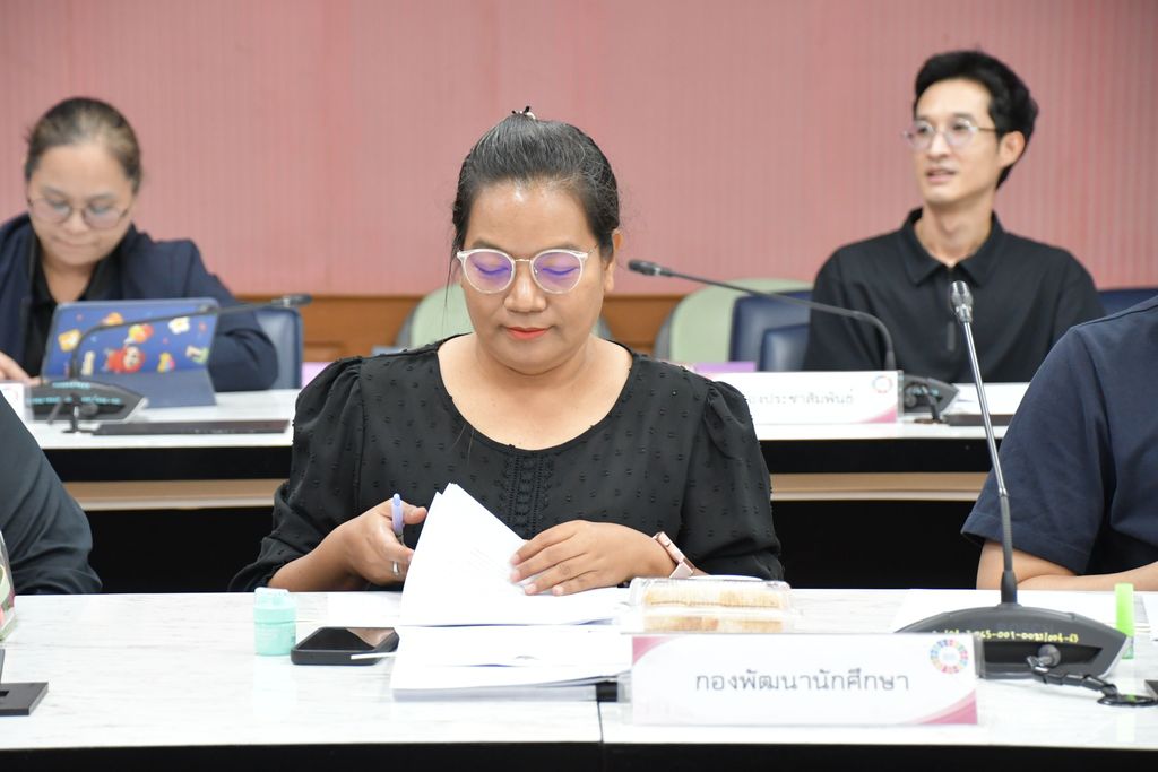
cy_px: 386
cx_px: 579
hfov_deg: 14.4
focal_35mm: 142
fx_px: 4568
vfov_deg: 9.7
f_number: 5.3
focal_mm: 95
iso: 2800
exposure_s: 1/125
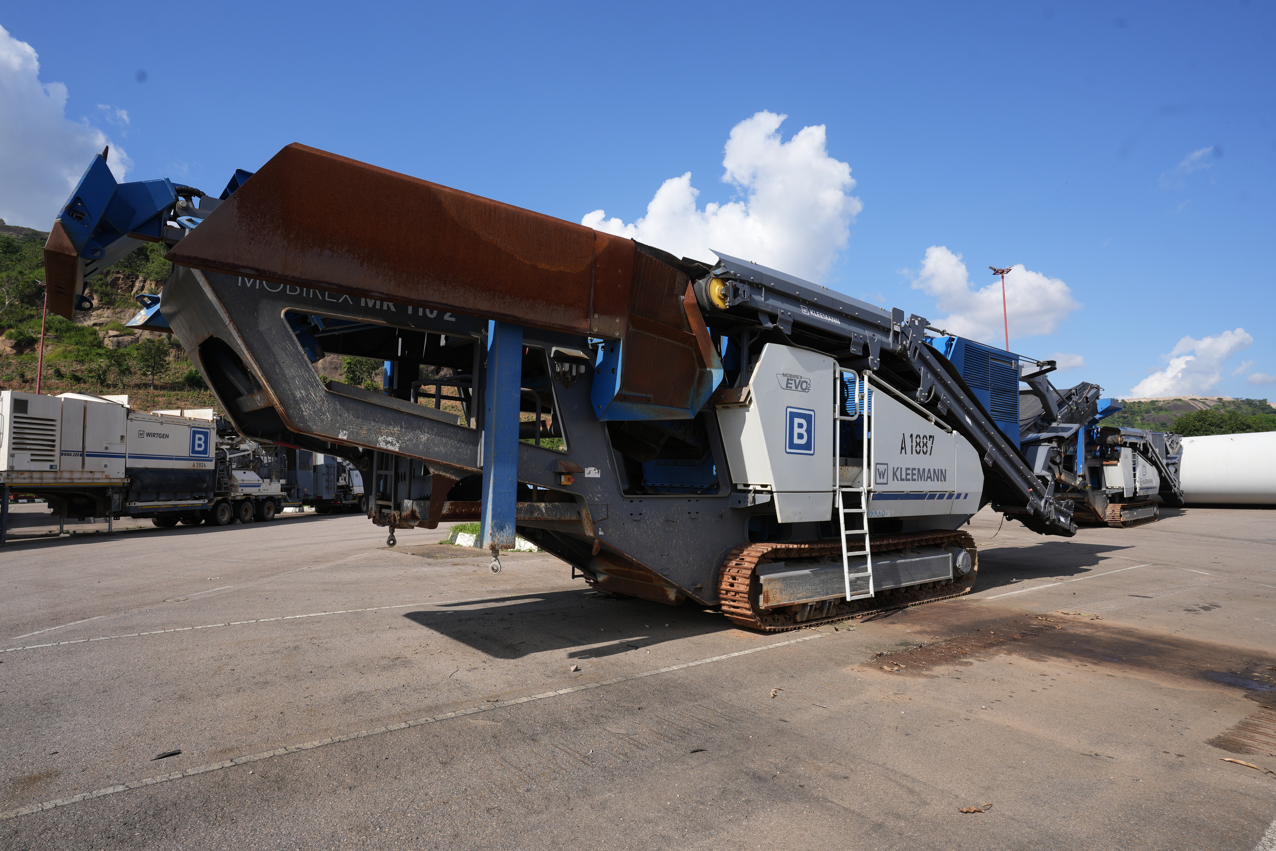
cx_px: 638
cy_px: 426
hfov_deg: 84.0
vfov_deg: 61.9
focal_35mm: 20
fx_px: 709
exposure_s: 1/250
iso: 100
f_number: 8
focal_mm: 20
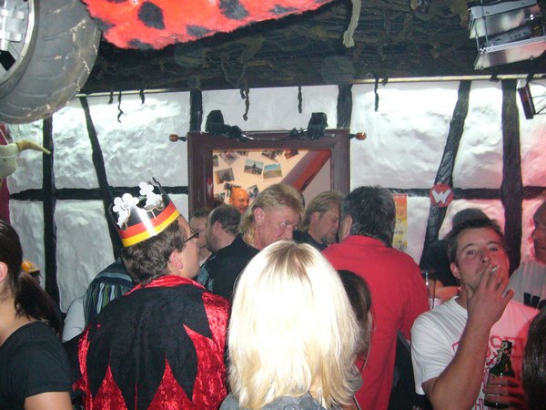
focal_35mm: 35
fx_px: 552
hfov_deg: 52.6
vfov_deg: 40.7
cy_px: 205
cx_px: 273
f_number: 2.8
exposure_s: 1/30
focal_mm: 5.8
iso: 320
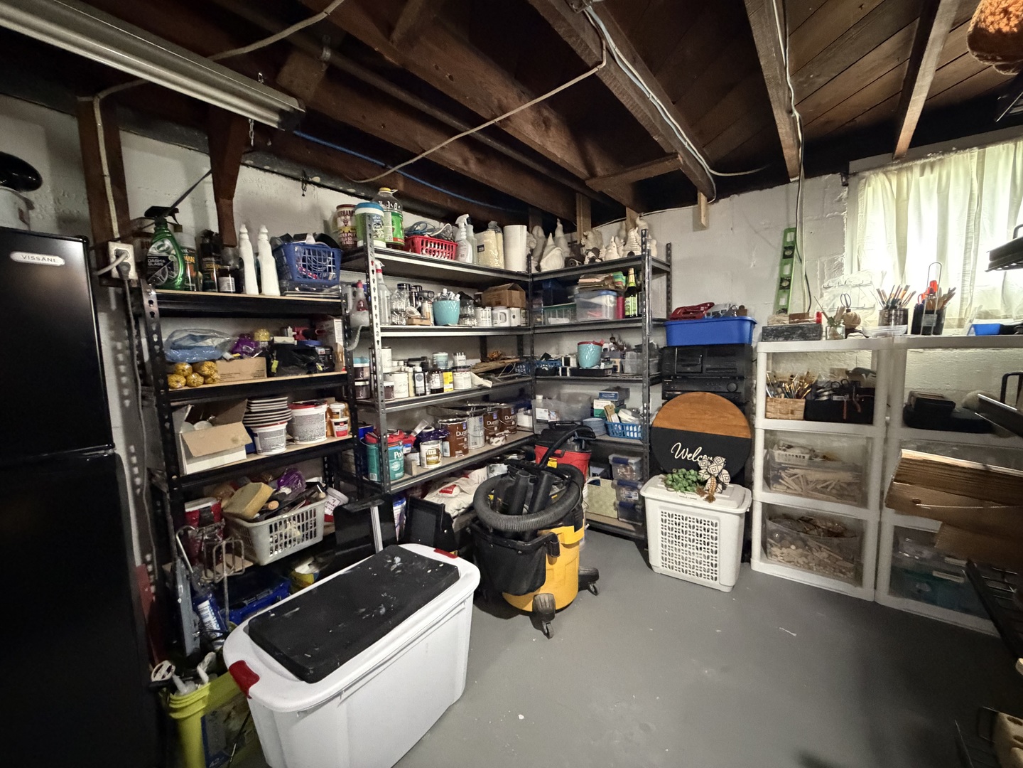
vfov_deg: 85.7
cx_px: 512
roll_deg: +2.6
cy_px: 384
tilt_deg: -5.5
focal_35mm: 14
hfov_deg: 102.1
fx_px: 414
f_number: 2.2
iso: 1250
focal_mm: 2.22
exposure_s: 1/40
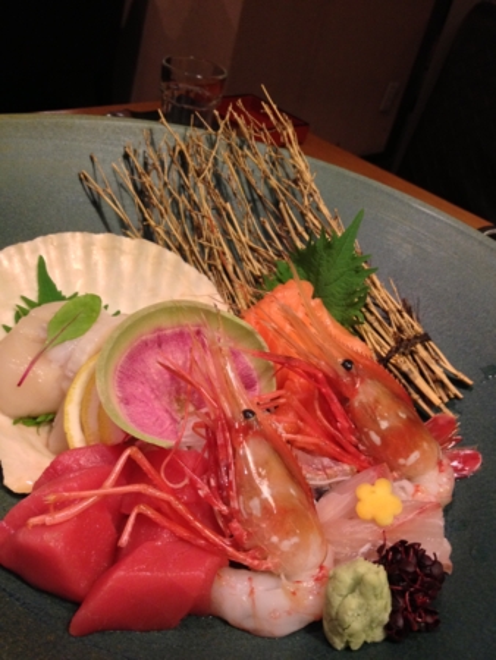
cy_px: 330
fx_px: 668
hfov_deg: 40.7
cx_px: 248
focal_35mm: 35
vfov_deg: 52.6
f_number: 2.4
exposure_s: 1/20
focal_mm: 4.28
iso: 250
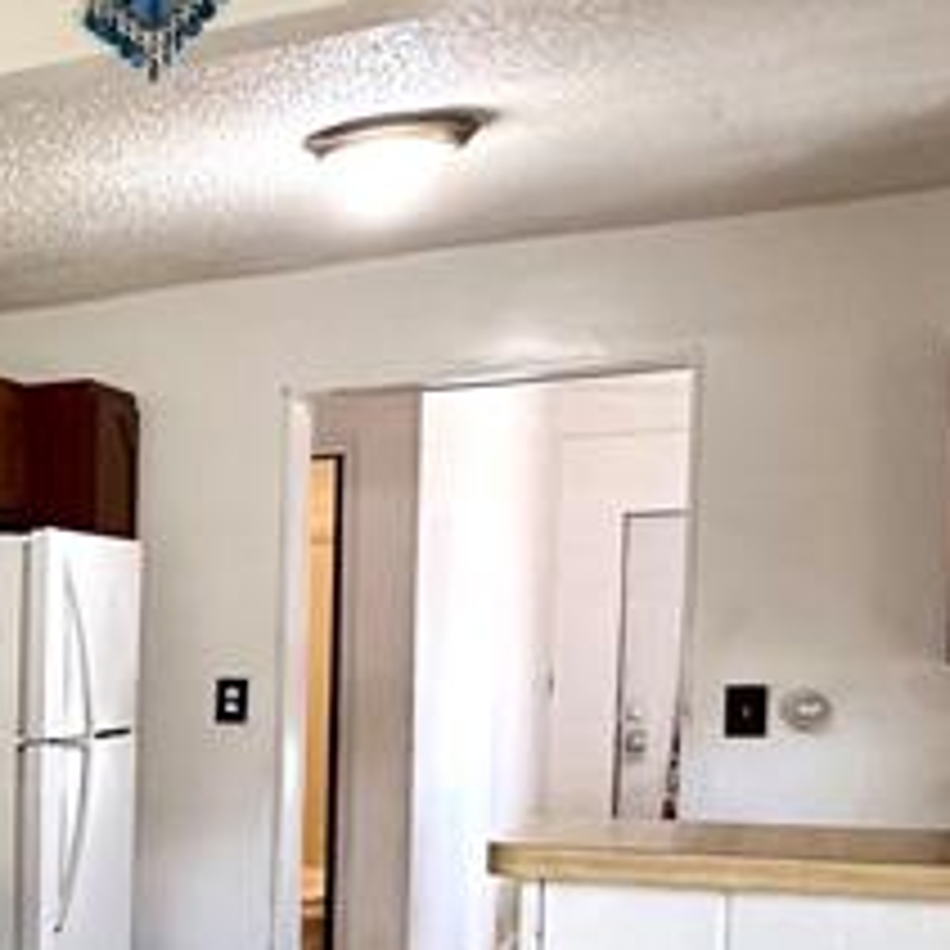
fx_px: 1863
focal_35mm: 60
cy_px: 788
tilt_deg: -4.1
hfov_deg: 21.3
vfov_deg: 27.9
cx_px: -662
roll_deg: +0.5
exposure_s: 1/99
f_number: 2.2
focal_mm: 2.22
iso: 250
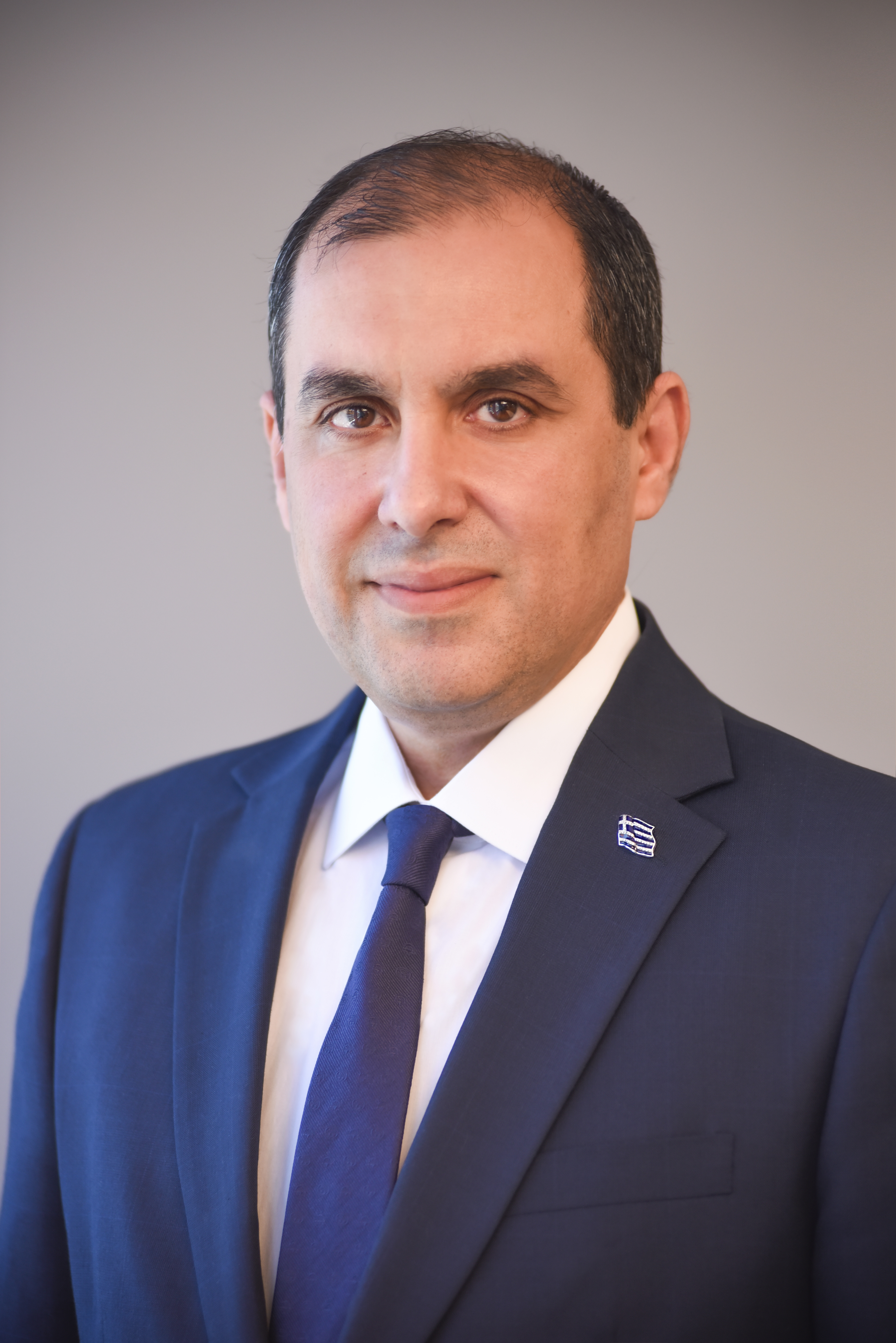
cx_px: 448
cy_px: 672
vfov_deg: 12.1
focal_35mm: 170
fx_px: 6340
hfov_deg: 8.1
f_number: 3.2
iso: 640
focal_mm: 170
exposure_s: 1/200
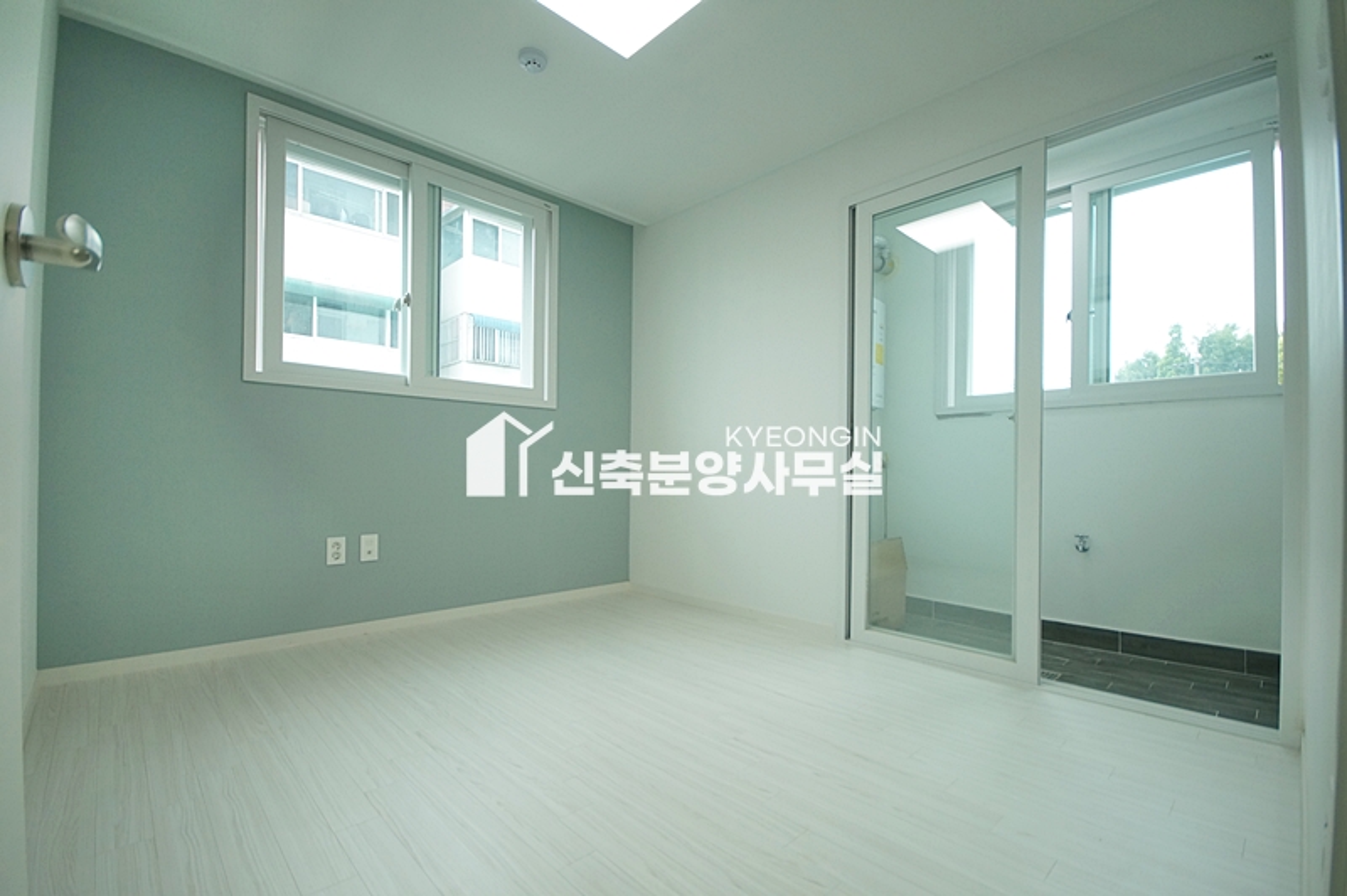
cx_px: 674
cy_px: 448
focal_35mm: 15
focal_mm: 10
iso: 800
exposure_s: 1/250
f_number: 4
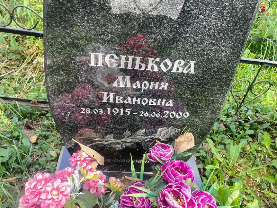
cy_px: 104
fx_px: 208
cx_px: 138
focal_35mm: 26
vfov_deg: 53.1
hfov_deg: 67.3
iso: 32
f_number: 1.8
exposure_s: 1/185
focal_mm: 4.25
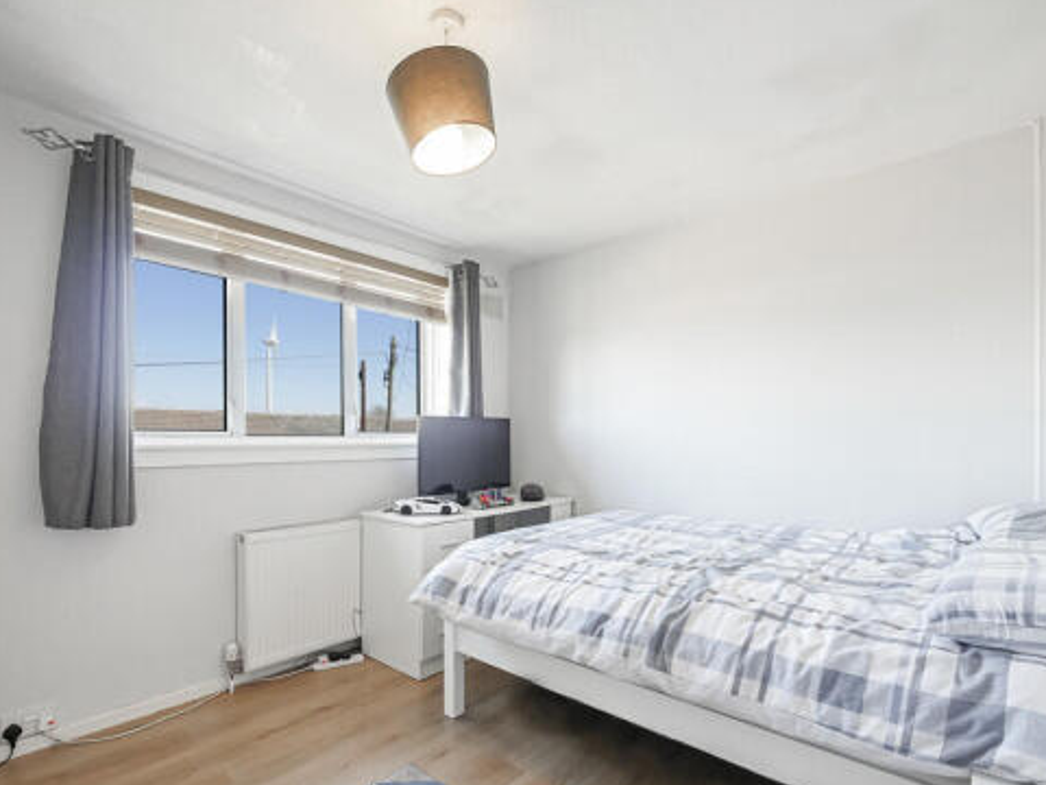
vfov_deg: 74.3
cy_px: 450
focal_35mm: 17
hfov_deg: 91.0
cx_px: 522
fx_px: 514
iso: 800
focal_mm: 7
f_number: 4
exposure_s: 1/60
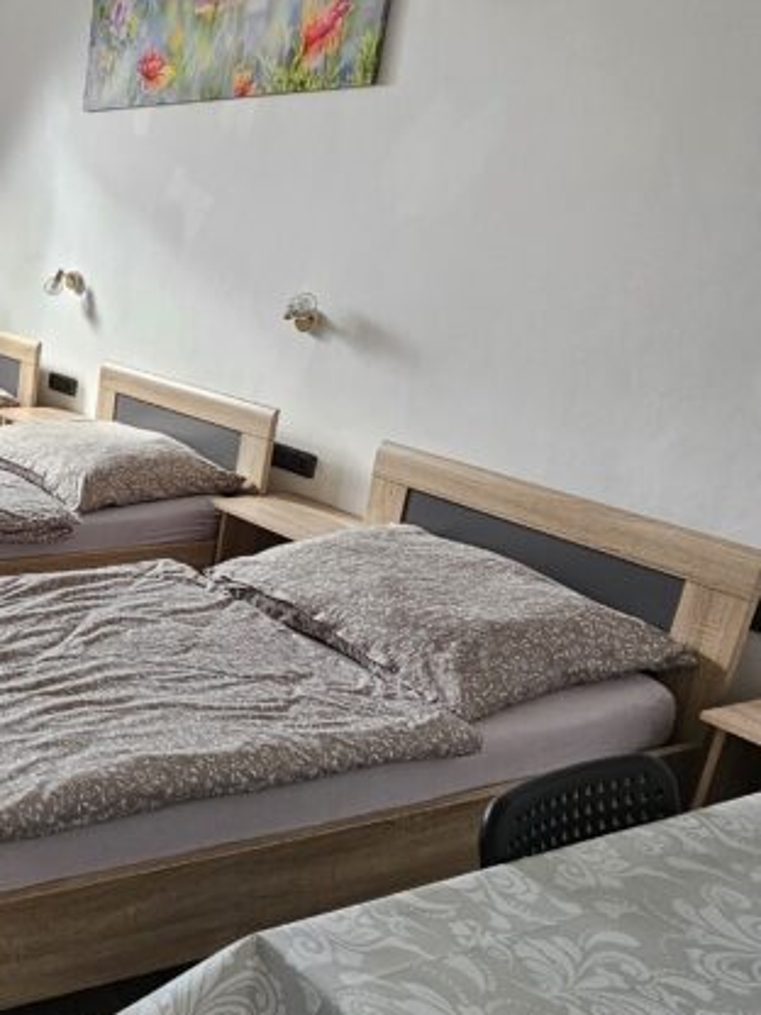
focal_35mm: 32
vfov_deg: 56.8
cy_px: 505
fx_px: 938
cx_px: -137
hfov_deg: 35.5
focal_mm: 2.2
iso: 100
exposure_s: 1/71
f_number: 2.2
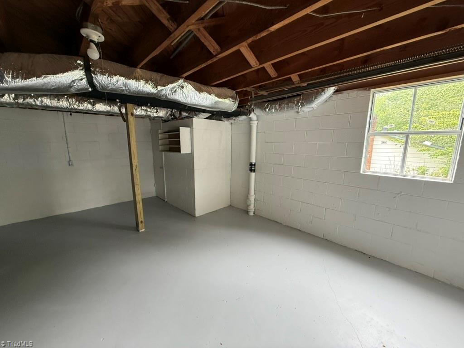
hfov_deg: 102.1
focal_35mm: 14
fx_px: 188
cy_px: 174
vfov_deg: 85.7
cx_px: 232
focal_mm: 2.22
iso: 320
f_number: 2.2
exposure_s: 1/79
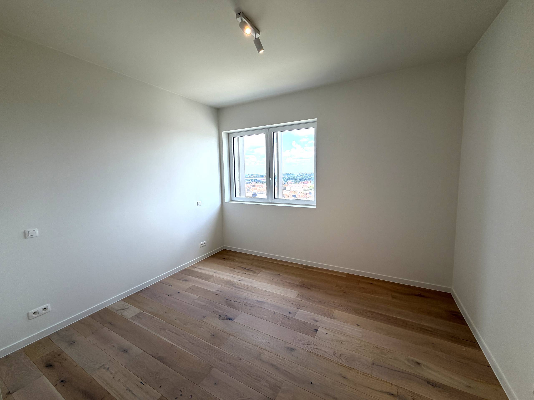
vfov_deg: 85.7
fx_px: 216
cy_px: 200
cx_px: 267
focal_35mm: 14
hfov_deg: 102.1
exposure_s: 1/100
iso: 40
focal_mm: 2.22
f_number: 2.2
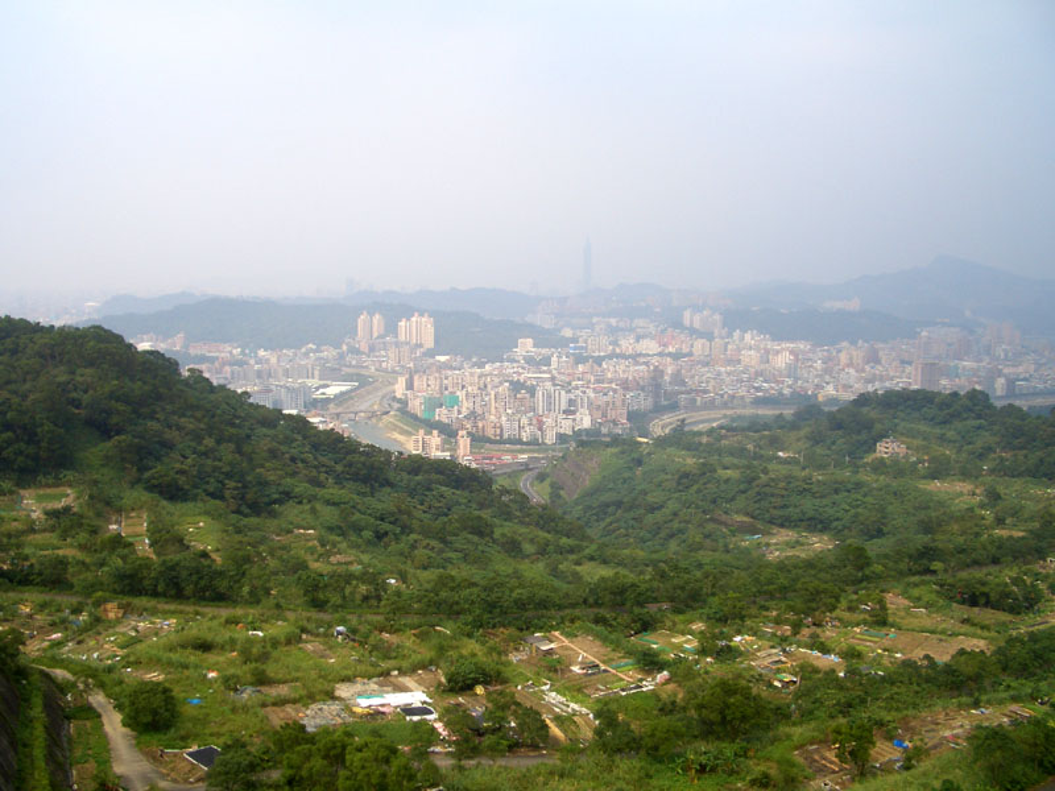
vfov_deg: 40.7
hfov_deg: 52.6
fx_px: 1067
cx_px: 528
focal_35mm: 35
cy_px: 396
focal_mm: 5.8
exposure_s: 1/400
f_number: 4.3
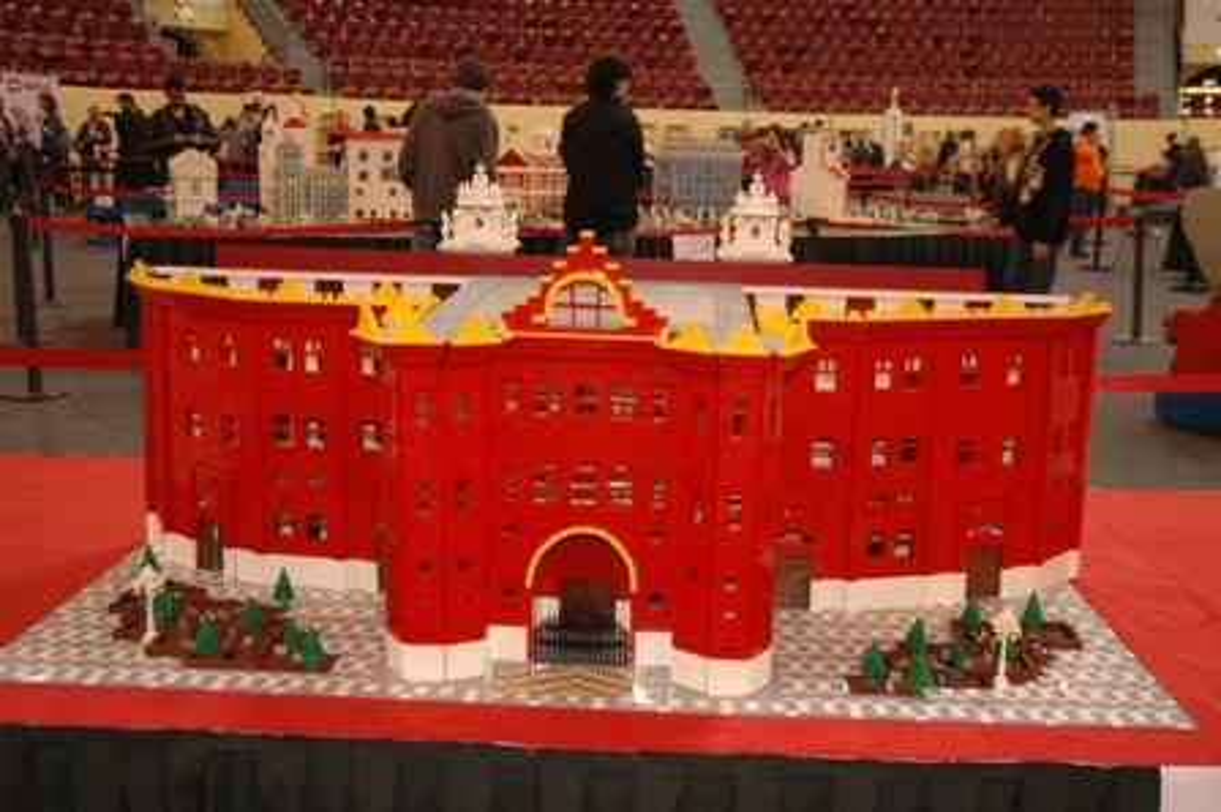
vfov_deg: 35.4
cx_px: 610
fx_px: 1271
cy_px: 406
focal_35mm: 38
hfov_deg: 51.3
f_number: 4
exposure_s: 1/60
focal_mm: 25
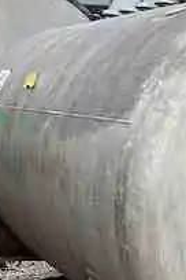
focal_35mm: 85
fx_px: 659
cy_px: 195
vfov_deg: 23.8
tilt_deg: -11.3
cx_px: 275
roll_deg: +0.8
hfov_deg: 15.0
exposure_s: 1/520
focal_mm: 5.1
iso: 50
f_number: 1.6
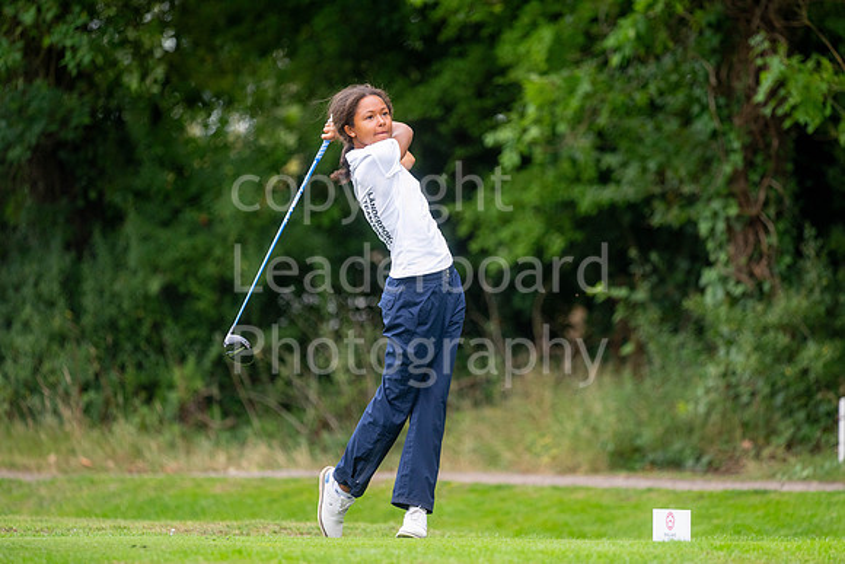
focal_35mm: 300
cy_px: 282
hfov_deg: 6.9
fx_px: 7043
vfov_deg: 4.6
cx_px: 422
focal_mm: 300
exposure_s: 1/1250
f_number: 4
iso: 500
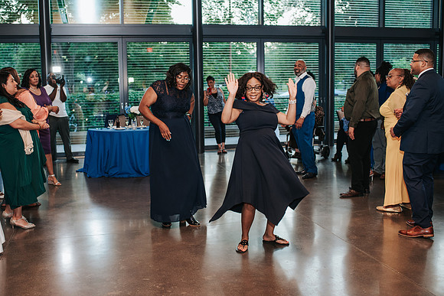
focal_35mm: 39
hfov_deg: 49.5
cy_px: 135
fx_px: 481
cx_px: 203
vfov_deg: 34.2
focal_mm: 35
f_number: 2.8
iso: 900
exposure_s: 1/160
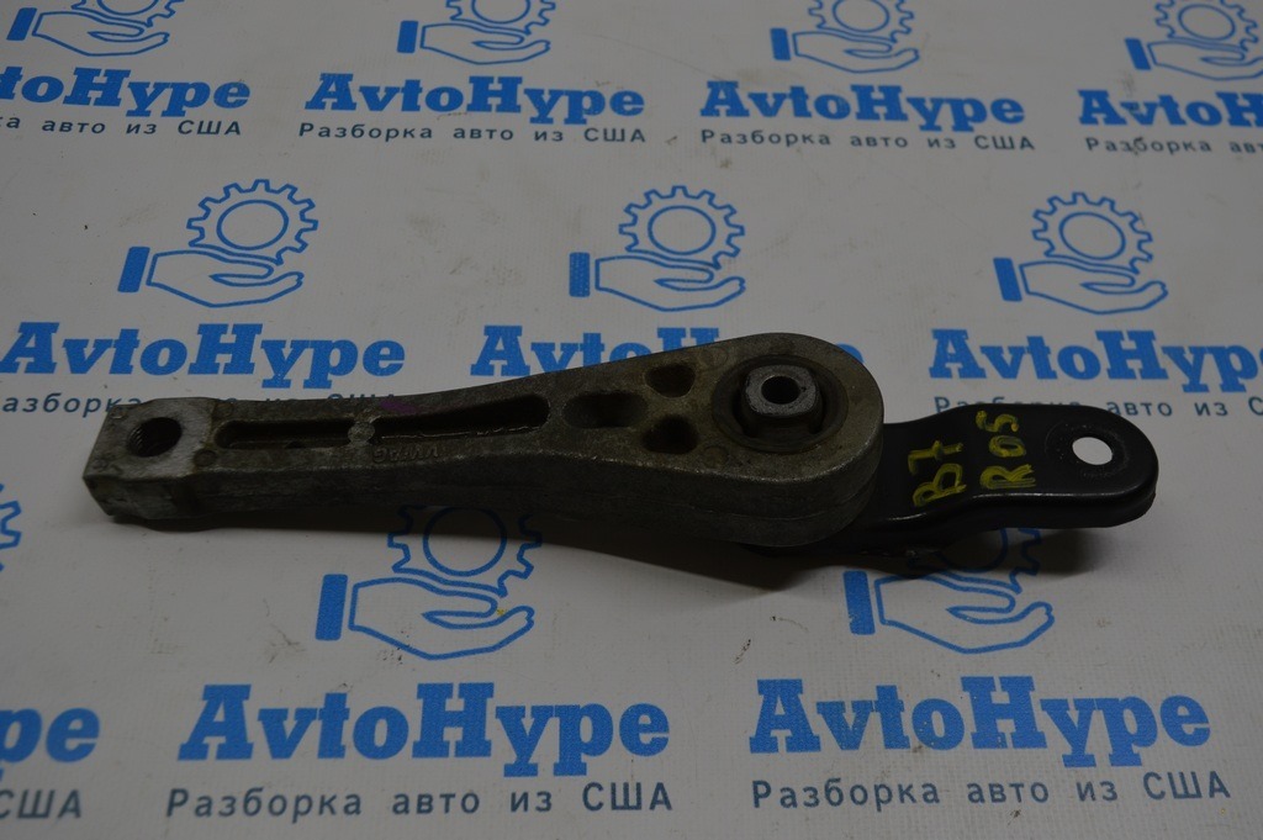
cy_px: 420
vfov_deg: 36.8
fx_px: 1262
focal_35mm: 36
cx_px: 632
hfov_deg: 53.2
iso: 140
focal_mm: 24
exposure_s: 1/60
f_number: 5.6
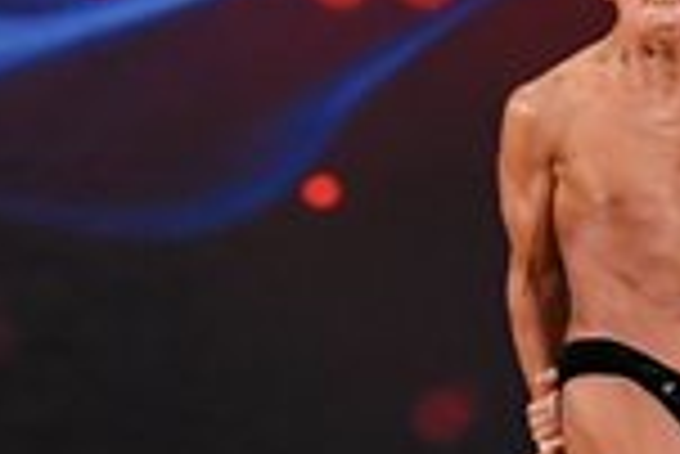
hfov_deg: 2.9
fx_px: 13386
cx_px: 988
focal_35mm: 708
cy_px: 306
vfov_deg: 1.9
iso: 3200
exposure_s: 1/400
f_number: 5.6
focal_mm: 92
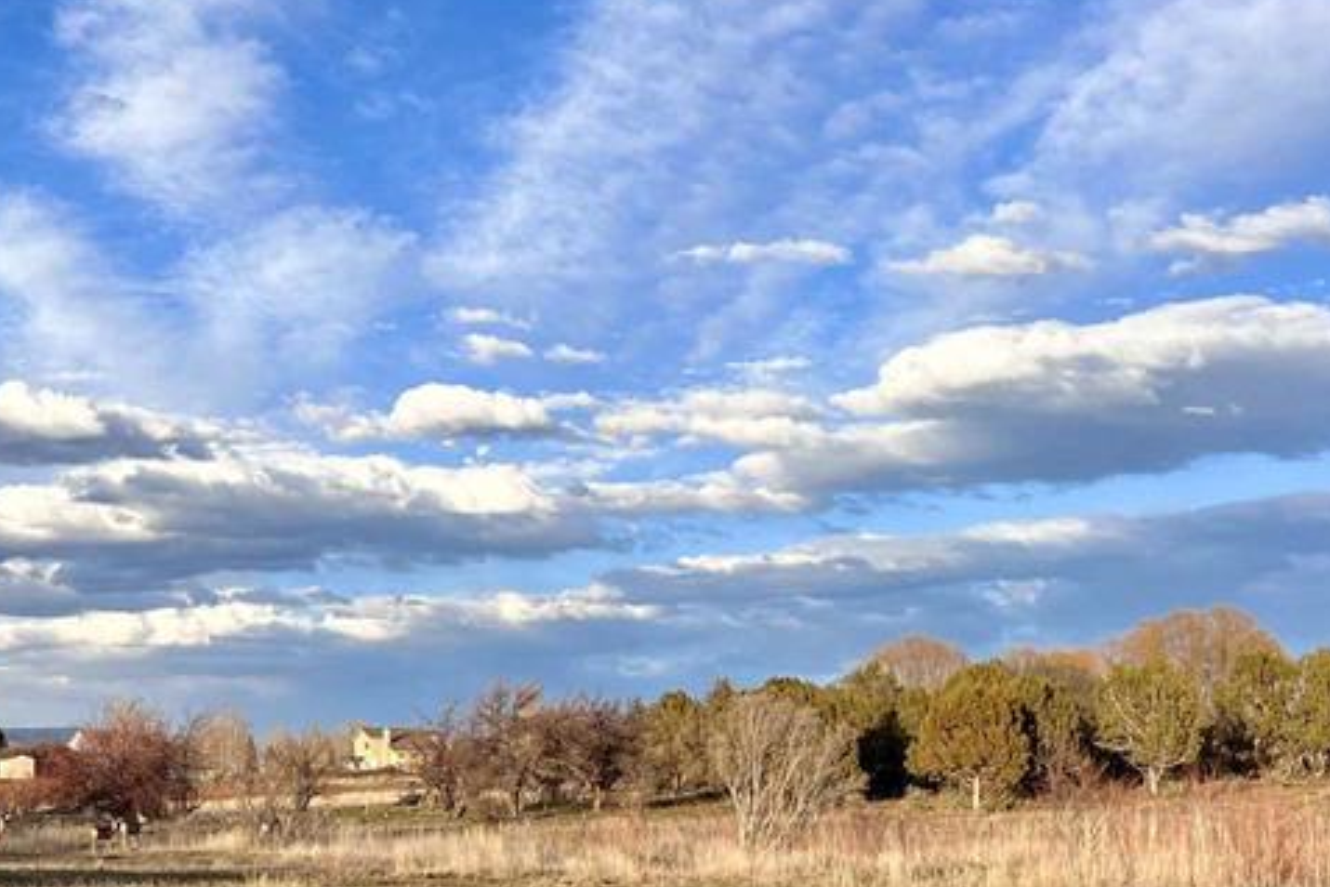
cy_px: 630
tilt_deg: +4.2
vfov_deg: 23.2
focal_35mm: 58
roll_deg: +1.0
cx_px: 231
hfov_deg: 33.3
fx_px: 2143
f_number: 1.5
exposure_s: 1/2165
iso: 50
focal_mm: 5.7
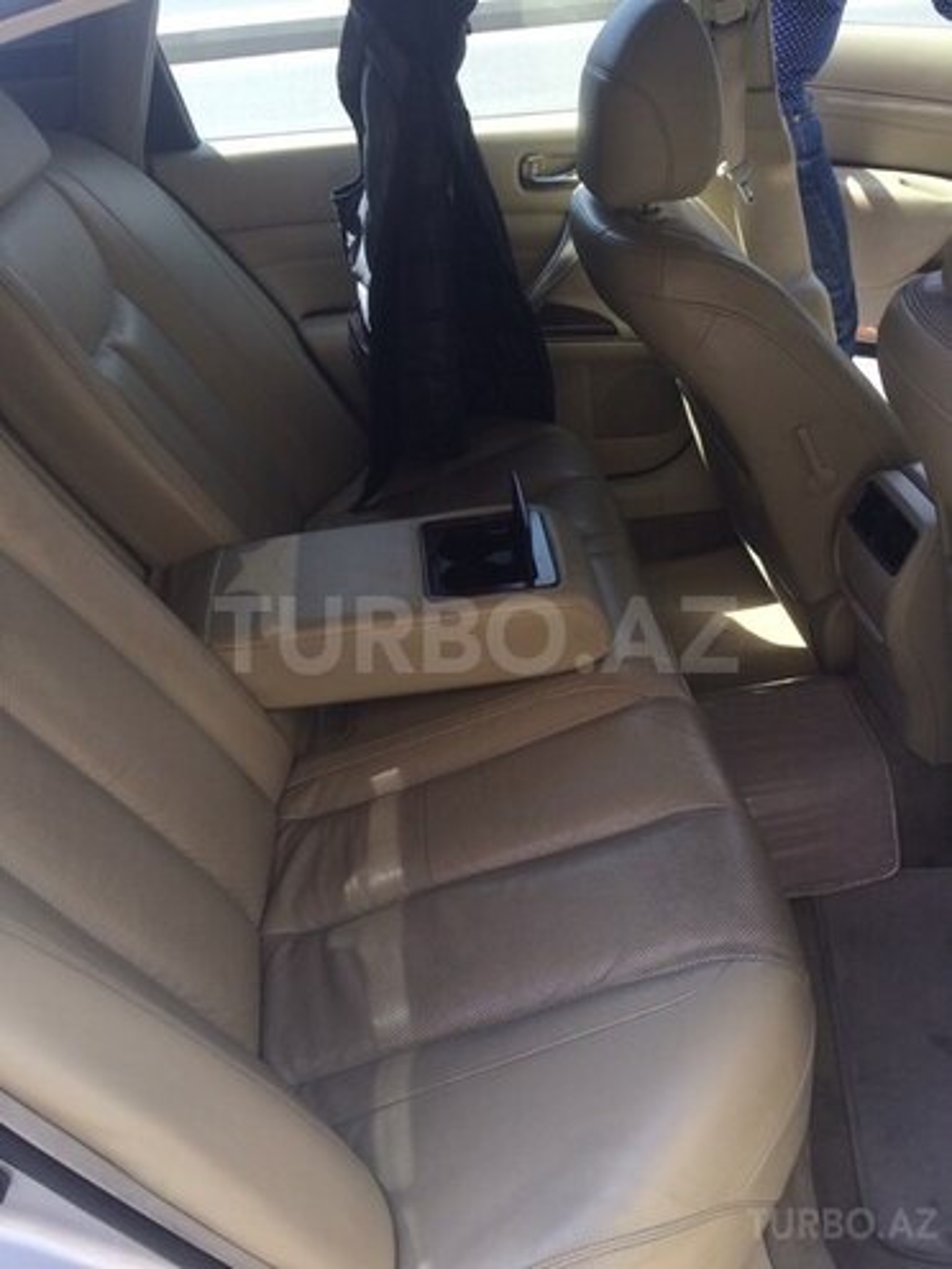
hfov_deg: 48.2
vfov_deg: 61.7
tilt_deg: -36.8
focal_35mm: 29
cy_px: 634
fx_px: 1063
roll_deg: +7.2
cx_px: 476
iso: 32
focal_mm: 4.15
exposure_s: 1/391
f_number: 2.2
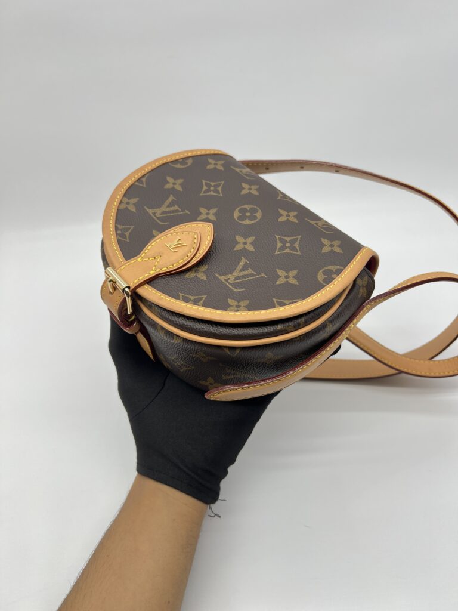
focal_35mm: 26
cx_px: 229
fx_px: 459
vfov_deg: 67.3
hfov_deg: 53.1
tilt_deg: -38.5
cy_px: 306
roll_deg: +5.9
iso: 40
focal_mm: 5.7
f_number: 1.5
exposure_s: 1/100
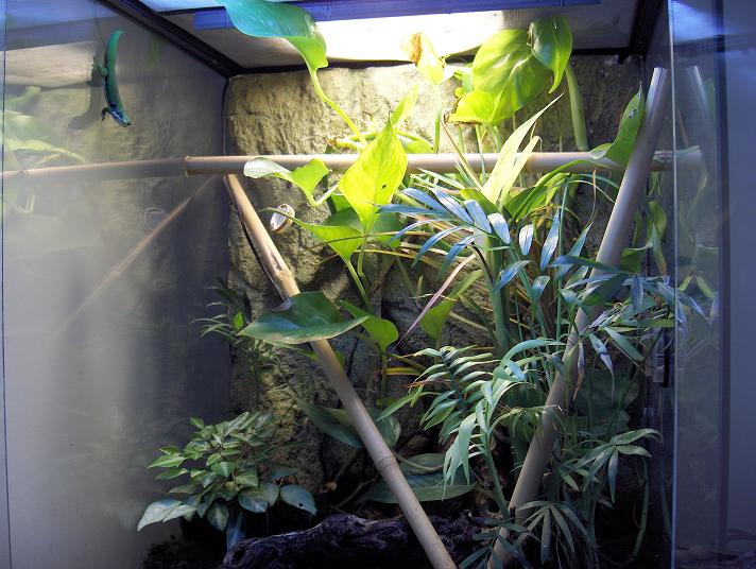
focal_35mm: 39
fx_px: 853
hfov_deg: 47.8
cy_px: 284
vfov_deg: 36.9
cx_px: 378
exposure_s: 1/18.3
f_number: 2.8
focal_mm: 8
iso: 200
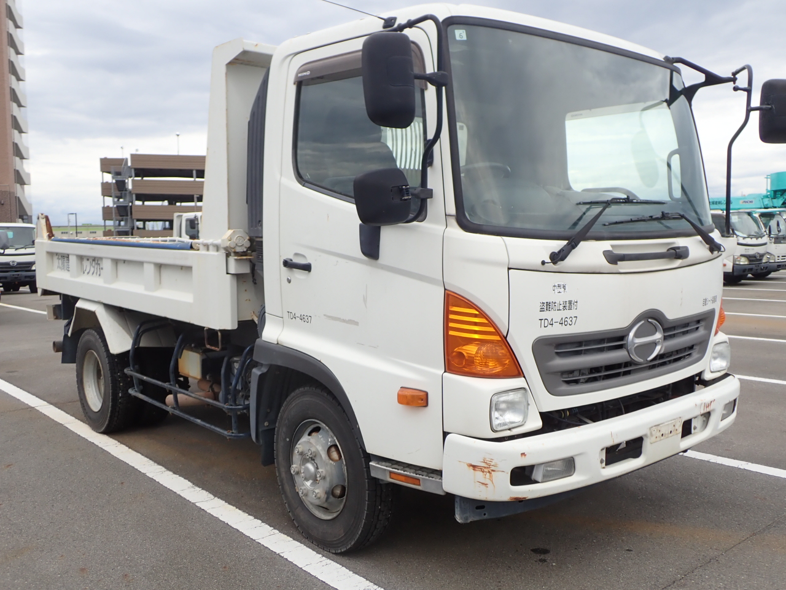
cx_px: 393
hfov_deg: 56.8
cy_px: 295
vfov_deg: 44.2
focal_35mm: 32
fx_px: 727
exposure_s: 1/500
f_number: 3.2
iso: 100
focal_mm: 5.87
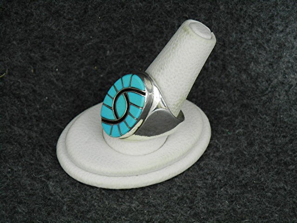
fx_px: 1141
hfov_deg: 14.8
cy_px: 112
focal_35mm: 133
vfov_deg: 11.1
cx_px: 148
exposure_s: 1/5.5
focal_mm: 24
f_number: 4.6
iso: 200
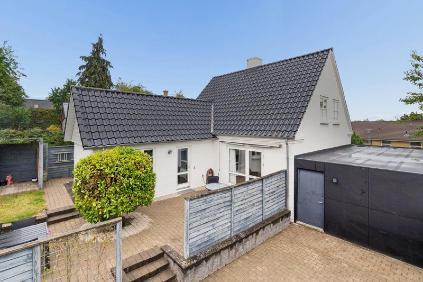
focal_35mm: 16
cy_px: 141
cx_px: 212
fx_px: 194
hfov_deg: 95.0
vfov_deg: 72.0
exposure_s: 1/250
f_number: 4
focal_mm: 11
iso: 200
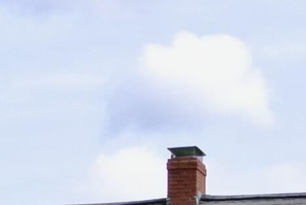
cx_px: -15
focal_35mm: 252
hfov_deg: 8.1
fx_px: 2145
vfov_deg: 5.3
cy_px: 434
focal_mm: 14.5
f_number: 4
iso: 100
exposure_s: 1/125
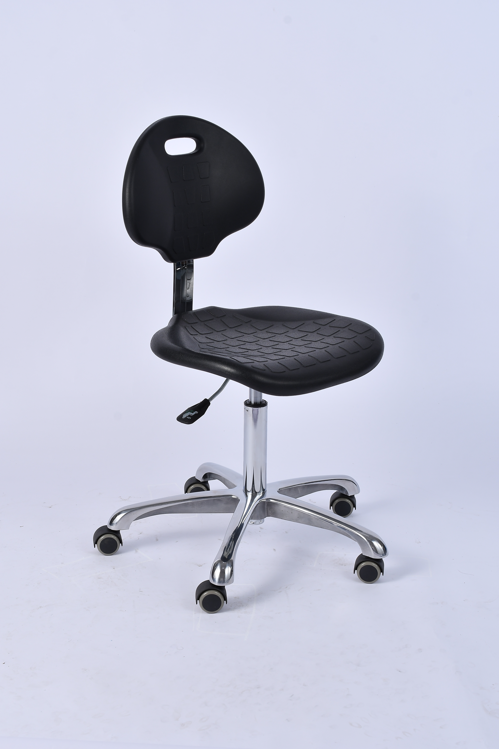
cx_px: 250
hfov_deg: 22.6
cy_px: 374
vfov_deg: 33.4
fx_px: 1247
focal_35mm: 60
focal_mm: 40
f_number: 10
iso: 125
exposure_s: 1/125
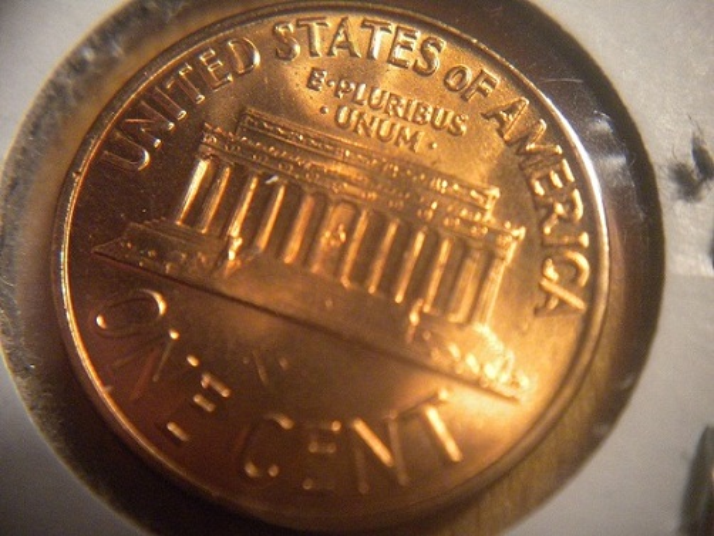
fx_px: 722
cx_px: 357
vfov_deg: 40.7
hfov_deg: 52.6
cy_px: 268
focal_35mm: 35
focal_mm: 6.3
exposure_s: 1/48.3
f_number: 3.1
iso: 392
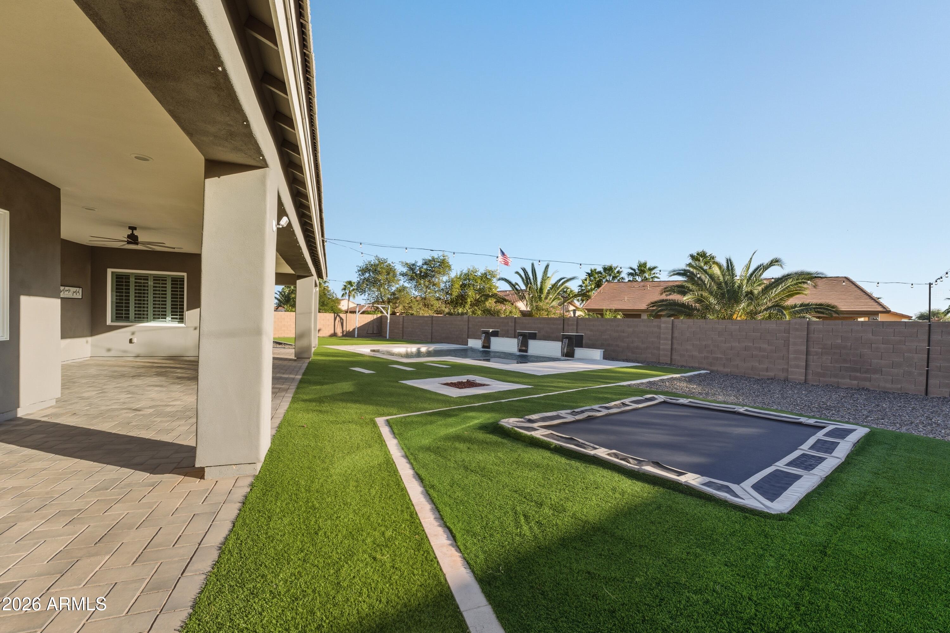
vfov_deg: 81.2
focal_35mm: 14
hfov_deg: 104.3
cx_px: 475
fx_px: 369
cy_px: 316
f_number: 8
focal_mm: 14
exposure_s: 1/2500
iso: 200
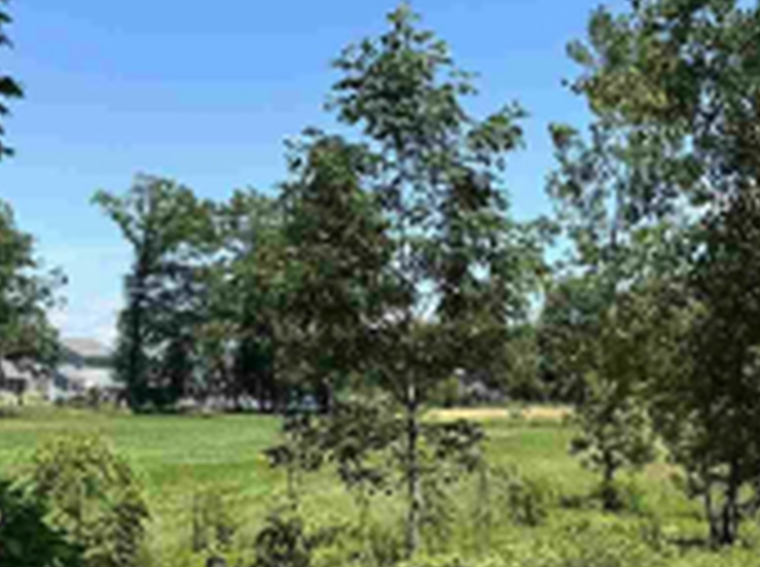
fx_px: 2081
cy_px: 495
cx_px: 771
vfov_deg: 15.3
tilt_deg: -3.6
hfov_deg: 20.0
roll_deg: -0.3
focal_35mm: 95
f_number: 1.78
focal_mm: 6.76
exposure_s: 1/2959
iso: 80
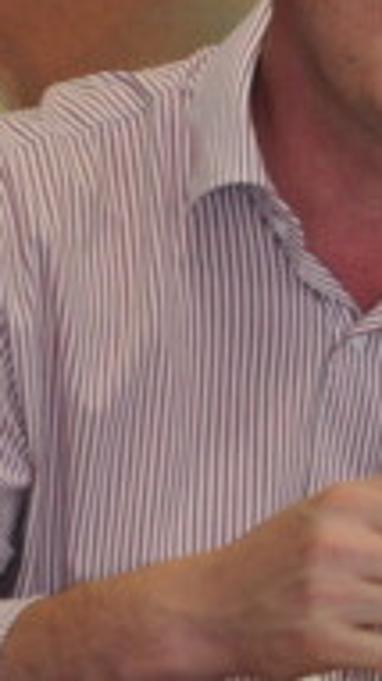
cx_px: 1282
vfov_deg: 4.2
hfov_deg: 2.3
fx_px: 9357
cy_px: 378
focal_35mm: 518
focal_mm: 70
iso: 500
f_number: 5.3
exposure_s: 1/80
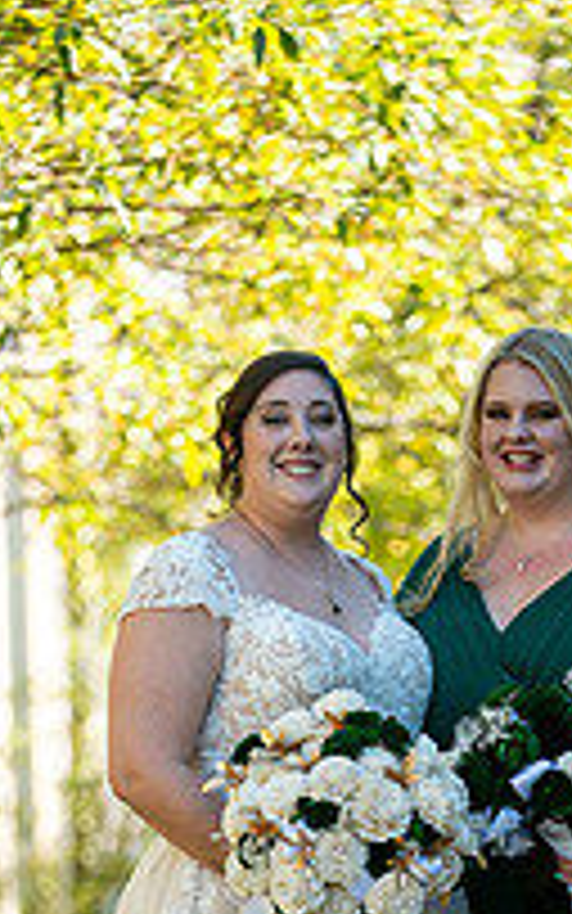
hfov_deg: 5.0
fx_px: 6530
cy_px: 955
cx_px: 342
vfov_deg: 8.0
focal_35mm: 262
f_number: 2.8
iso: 400
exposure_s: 1/1600
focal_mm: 116
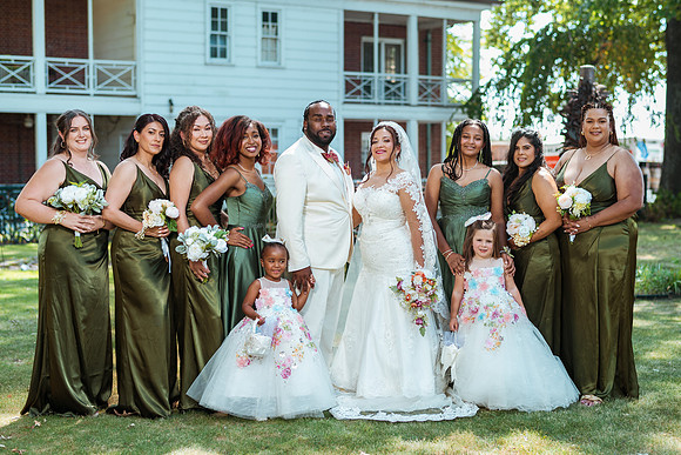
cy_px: 239
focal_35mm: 61
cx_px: 357
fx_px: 1152
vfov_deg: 22.3
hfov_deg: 32.9
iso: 50
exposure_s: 1/200
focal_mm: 58
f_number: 2.8
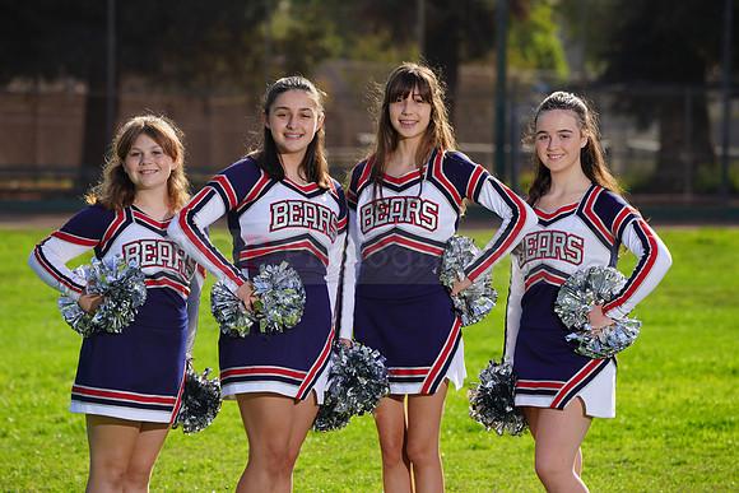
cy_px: 246
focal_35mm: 256
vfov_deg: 5.4
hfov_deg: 8.0
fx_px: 5256
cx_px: 370
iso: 100
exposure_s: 1/250
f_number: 8
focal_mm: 256
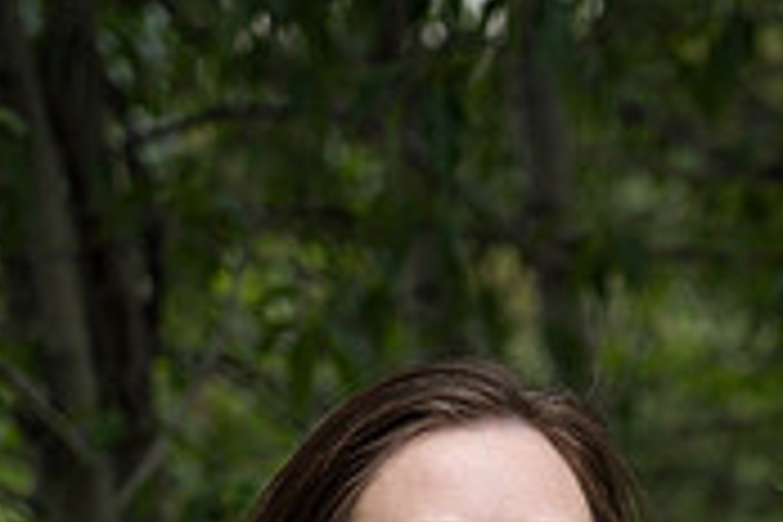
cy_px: 821
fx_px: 6807
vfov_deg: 4.4
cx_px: 765
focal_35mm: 313
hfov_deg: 6.6
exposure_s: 1/800
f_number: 4
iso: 400
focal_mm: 94
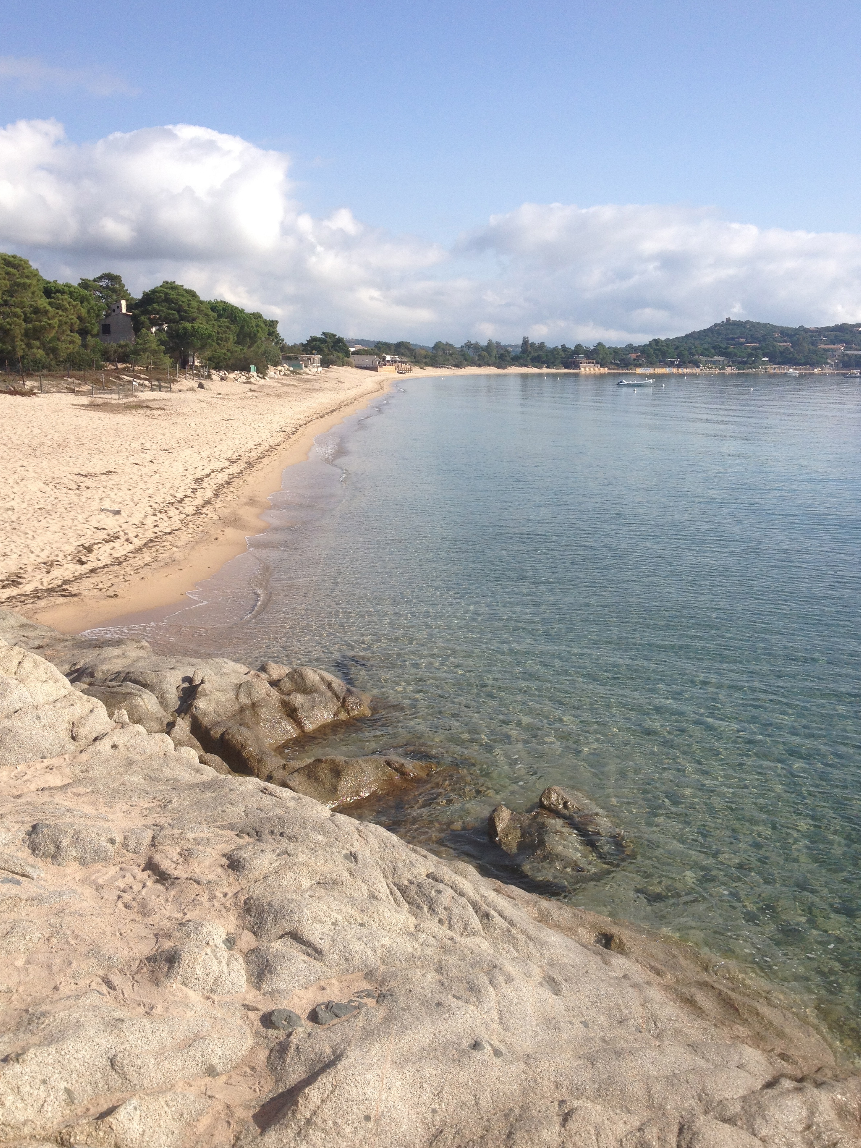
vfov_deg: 51.4
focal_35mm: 36
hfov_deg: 39.7
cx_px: 432
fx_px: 1194
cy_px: 571
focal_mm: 4.28
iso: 64
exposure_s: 1/1905
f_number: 2.4
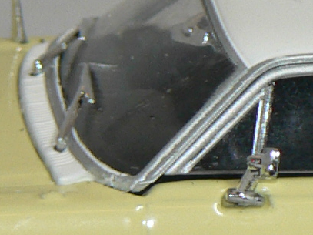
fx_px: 6933
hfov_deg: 2.6
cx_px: 430
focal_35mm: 767
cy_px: 149
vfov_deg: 1.9
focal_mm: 20.3
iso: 80
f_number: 3.2
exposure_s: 1/60
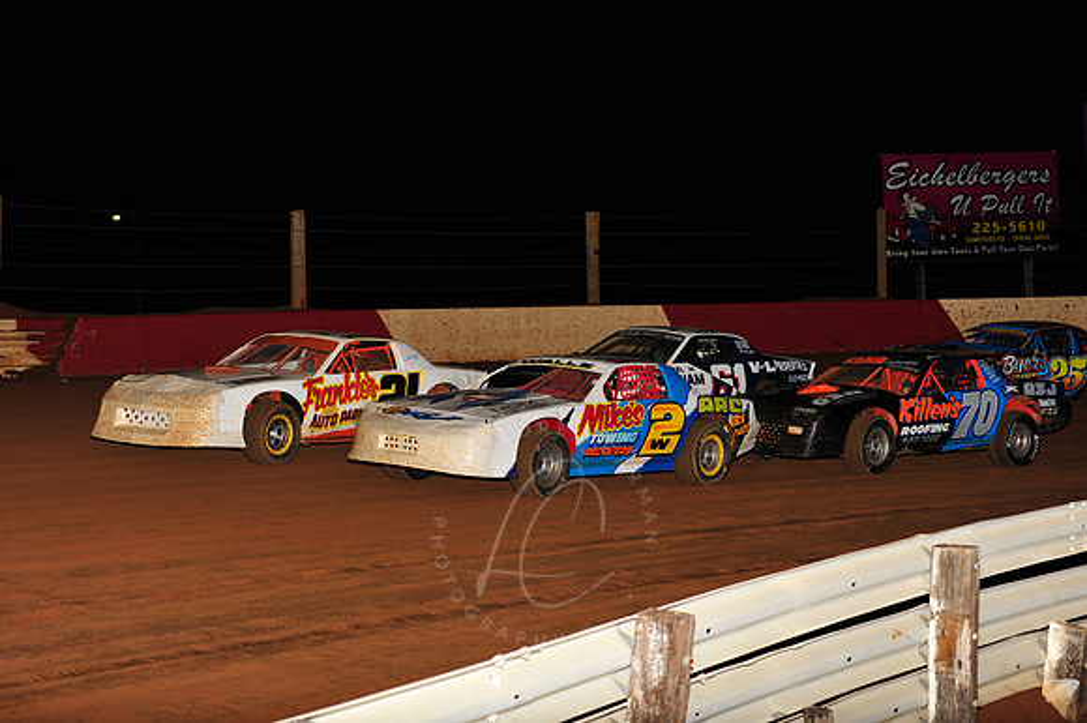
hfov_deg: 25.4
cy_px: 362
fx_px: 2414
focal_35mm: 80
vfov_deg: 17.0
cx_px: 544
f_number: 6.3
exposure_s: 1/320
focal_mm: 80
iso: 800
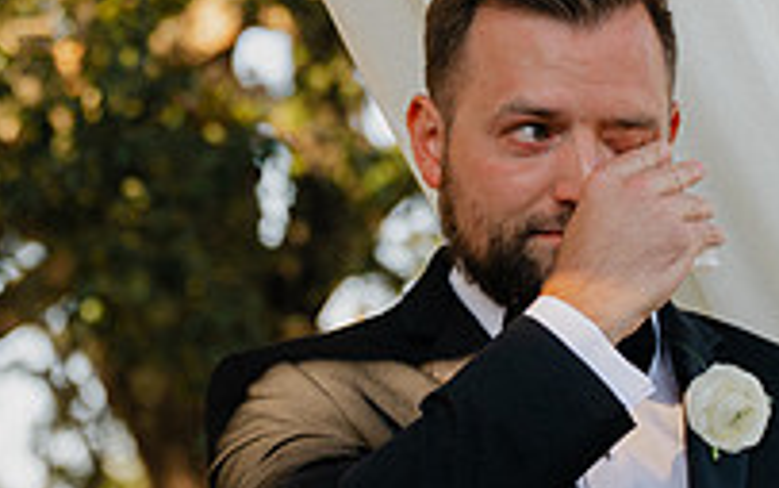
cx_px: 554
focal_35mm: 241
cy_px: 328
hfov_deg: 8.7
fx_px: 5118
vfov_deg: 5.5
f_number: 2.8
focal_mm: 65
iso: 200
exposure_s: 1/500
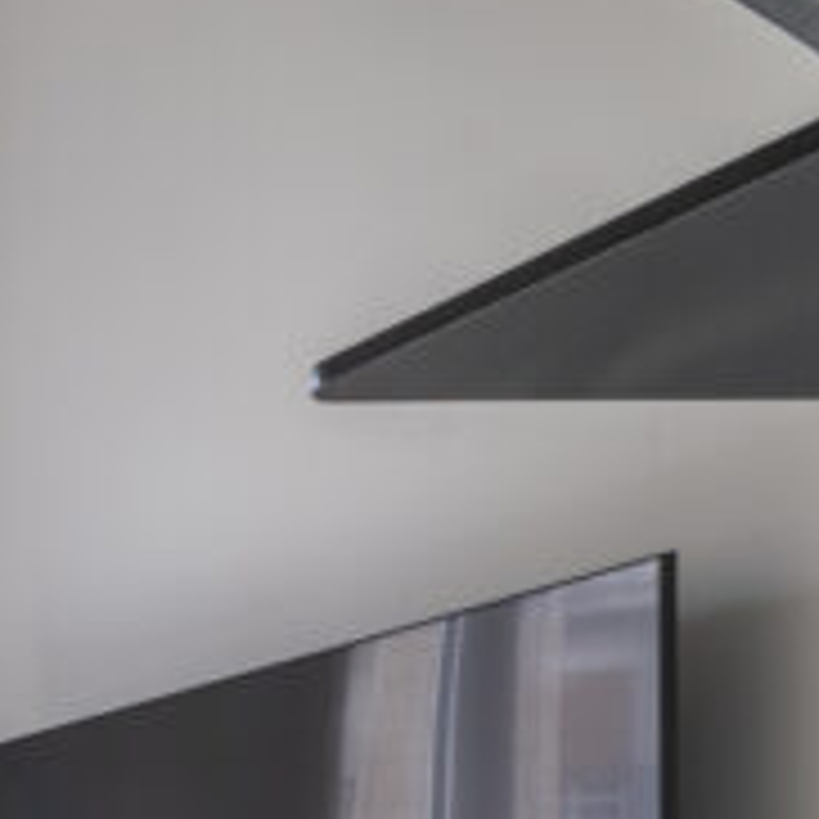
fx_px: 1793
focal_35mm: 67
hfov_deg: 13.3
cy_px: 1222
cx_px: -1372
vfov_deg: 21.6
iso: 31
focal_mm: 14
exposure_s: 1/1.25
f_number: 22
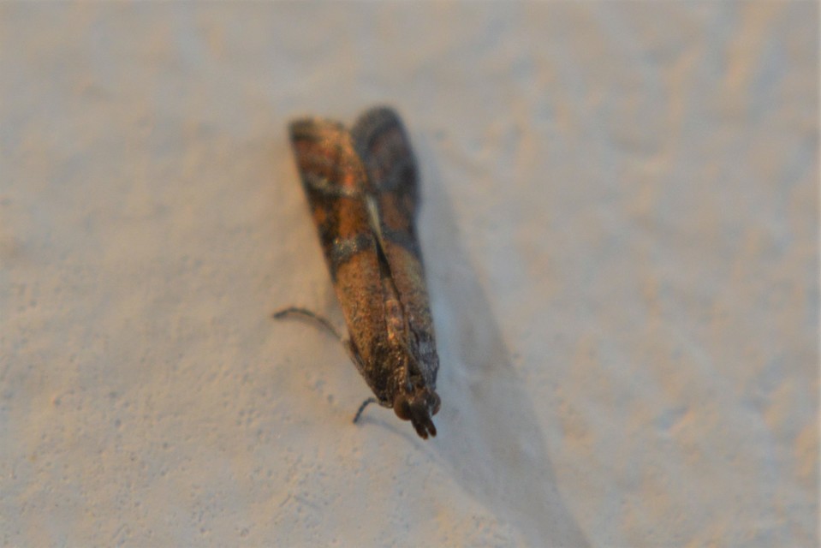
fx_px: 1642
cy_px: 274
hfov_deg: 28.1
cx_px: 410
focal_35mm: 72
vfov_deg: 18.9
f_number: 6.3
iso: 400
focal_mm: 48
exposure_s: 1/60
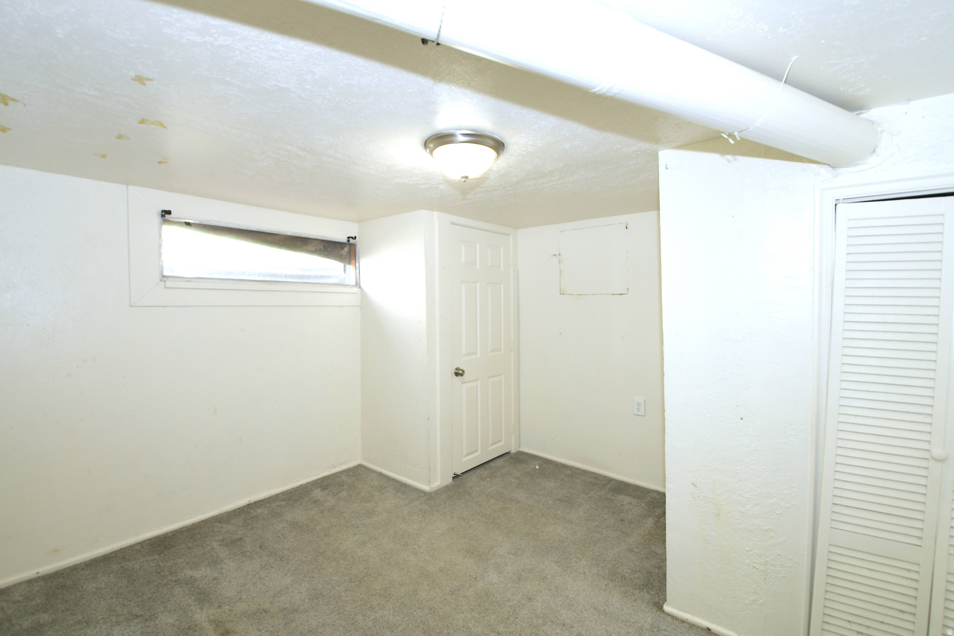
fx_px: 397
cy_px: 318
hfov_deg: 100.4
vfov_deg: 77.3
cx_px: 477
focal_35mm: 15
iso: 280
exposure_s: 1/8
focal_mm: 10
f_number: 8
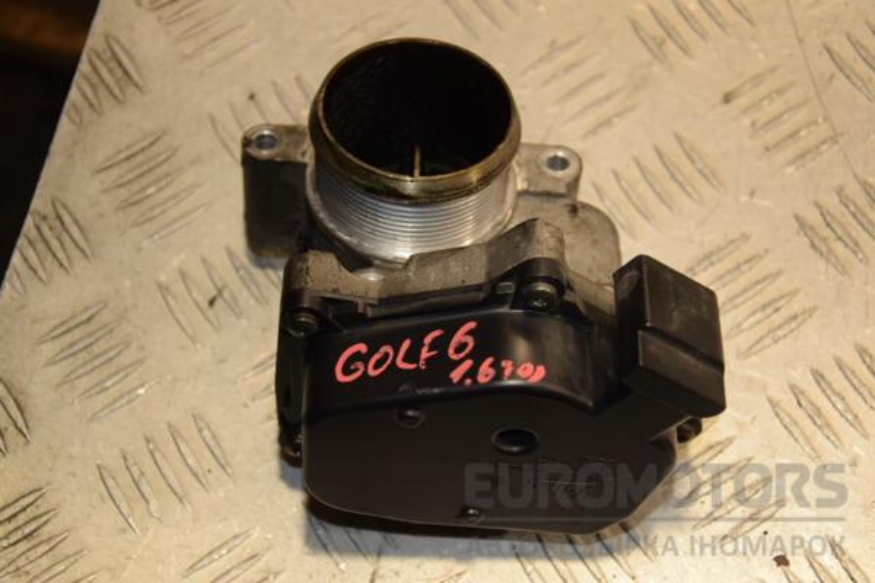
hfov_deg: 27.0
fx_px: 1823
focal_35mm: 75
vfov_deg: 18.2
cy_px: 292
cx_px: 438
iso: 800
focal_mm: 50
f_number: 5
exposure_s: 1/160
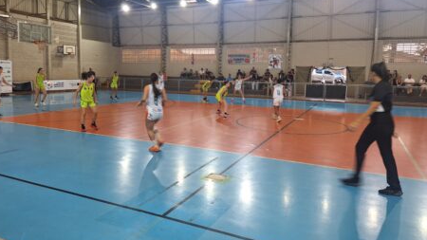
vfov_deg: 44.1
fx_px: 294
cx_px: 209
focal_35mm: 26
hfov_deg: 71.9
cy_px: 95
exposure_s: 1/40
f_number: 1.8
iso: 200
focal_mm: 5.54
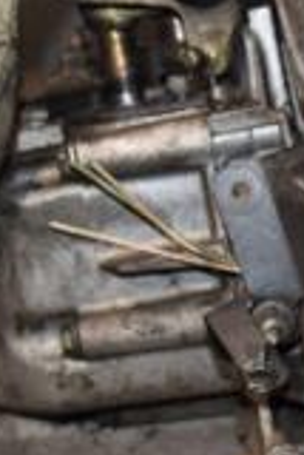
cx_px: 378
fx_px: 1706
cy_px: 284
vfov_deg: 15.2
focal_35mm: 135
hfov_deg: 10.0
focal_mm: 24
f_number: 5
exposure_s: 1/60
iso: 800
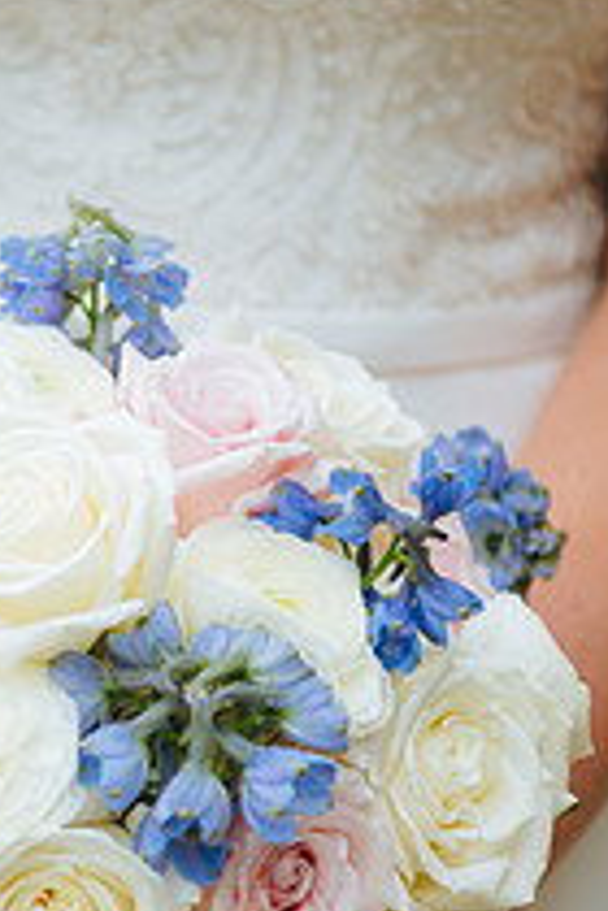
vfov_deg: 13.7
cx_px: 24
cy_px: 603
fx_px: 3800
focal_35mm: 150
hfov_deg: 9.1
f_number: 2.8
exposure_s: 1/500
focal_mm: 70
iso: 125
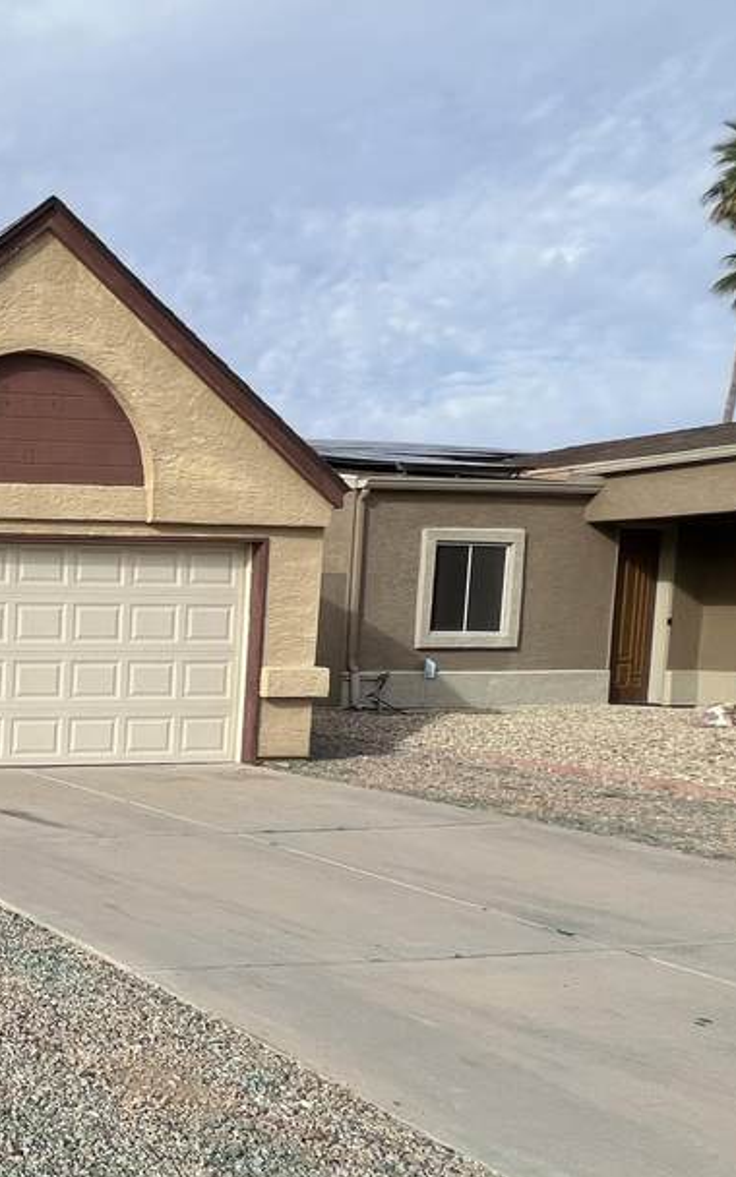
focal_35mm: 29
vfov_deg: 64.1
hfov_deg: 26.2
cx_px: -444
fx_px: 931
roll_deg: -1.3
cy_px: 697
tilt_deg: -5.2
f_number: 1.8
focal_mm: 1.57
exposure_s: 1/1508
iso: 32
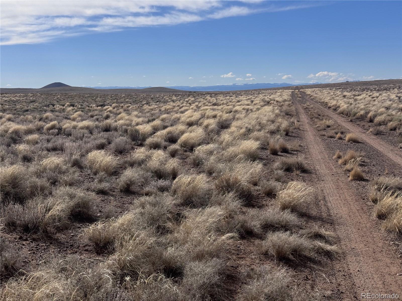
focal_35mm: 48
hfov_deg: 39.7
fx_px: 557
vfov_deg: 30.3
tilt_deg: -6.6
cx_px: 201
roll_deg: +0.6
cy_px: 150
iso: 64
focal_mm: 6.76
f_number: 1.78
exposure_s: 1/9009
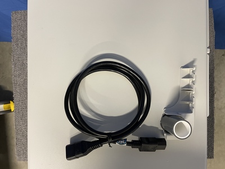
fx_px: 169
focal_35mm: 26
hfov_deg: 67.3
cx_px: 112
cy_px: 84
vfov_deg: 53.1
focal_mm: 4.2
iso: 200
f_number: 1.6
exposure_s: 1/50
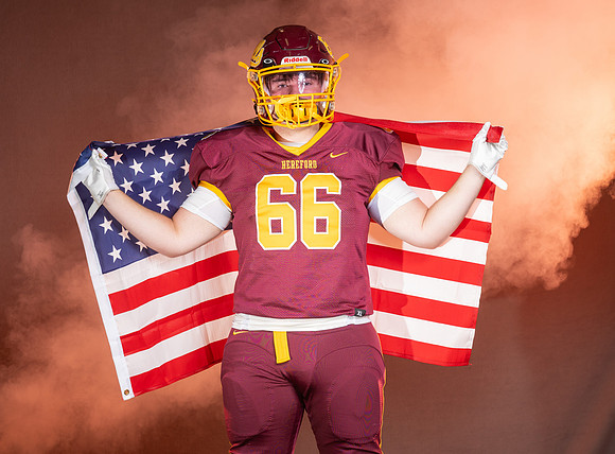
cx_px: 243
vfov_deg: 9.9
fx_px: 2618
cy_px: 263
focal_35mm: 148
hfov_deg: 13.4
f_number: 5.6
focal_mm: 101
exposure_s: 1/160
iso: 80
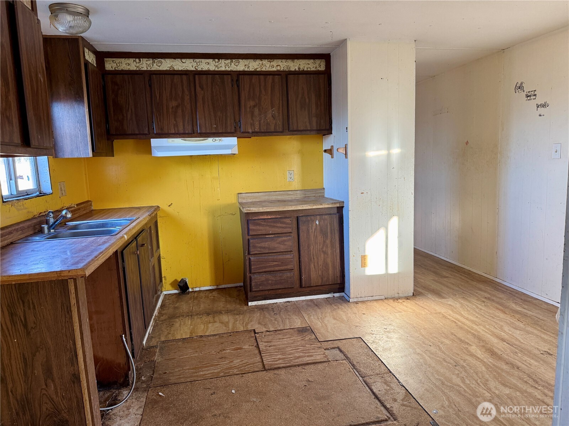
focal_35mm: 24
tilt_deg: -6.9
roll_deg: +1.9
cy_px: 213
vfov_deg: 56.8
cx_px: 284
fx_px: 394
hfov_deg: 71.6
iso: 200
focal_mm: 6.76
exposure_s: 1/120
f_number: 1.78
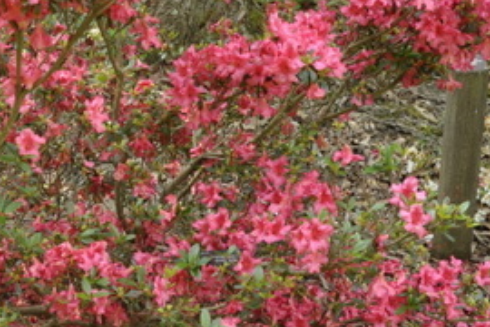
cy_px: 158
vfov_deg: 17.1
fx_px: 1089
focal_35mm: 80
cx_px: 38
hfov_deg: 24.5
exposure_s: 1/90
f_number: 9.5
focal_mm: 18
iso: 200
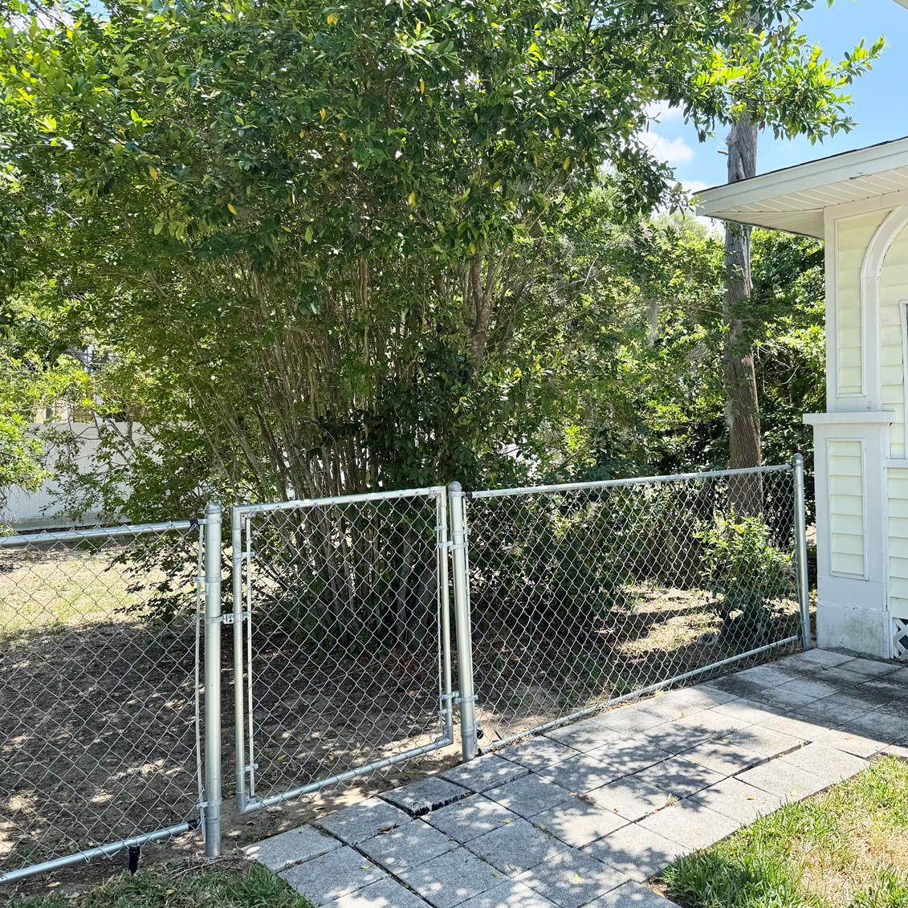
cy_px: 437
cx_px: 502
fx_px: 890
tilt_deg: -1.0
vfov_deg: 54.0
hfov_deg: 53.9
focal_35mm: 30
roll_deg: +1.3
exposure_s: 1/1131
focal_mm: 6.76
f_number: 1.78
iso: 80
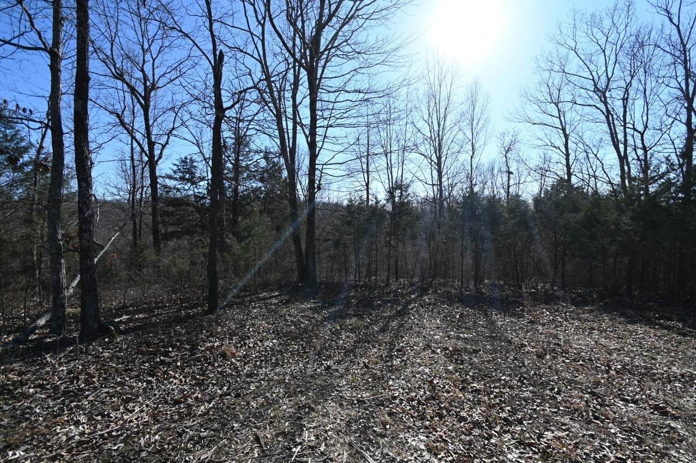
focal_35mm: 15
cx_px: 348
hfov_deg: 100.4
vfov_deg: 77.3
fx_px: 290
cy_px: 232
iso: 100
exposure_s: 1/640
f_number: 4.5
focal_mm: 10
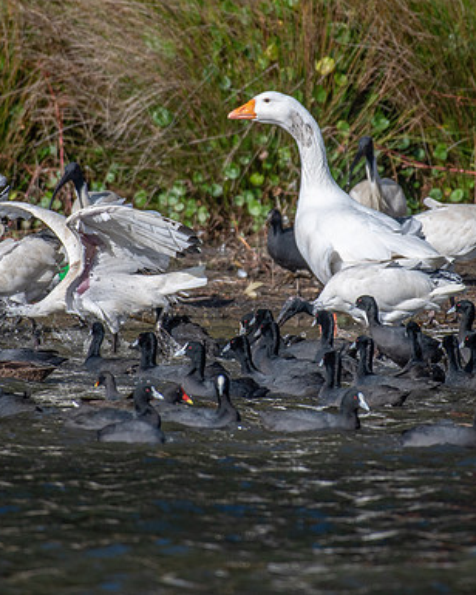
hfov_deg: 1.6
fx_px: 16782
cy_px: 219
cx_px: 253
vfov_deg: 2.0
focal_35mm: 953
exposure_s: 1/2000
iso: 220
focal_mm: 500
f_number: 5.6
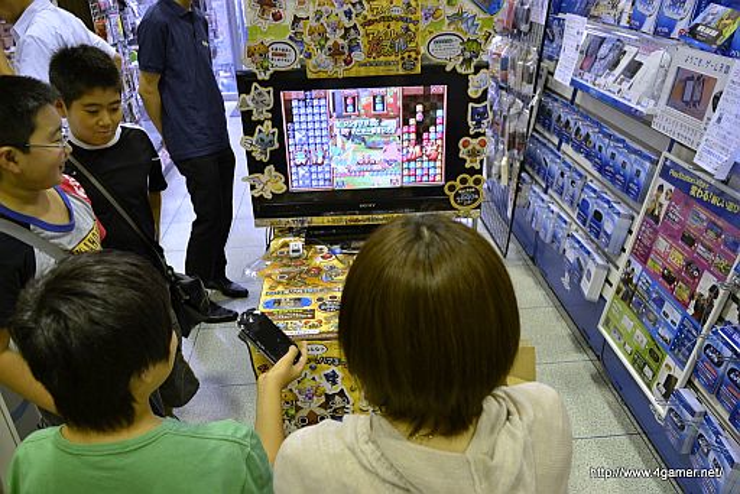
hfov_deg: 67.4
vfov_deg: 48.0
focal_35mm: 27
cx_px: 370
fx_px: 555
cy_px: 247
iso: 400
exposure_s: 1/60
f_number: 3.5
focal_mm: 18
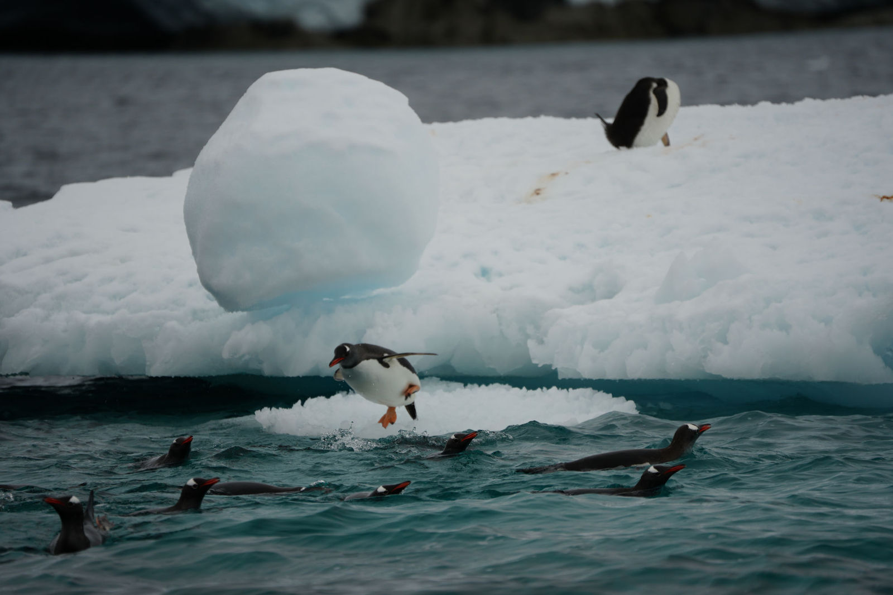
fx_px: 9672
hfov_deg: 5.3
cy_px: 298
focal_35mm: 390
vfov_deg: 3.5
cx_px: 446
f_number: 6.3
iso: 160
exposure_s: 1/400
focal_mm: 390
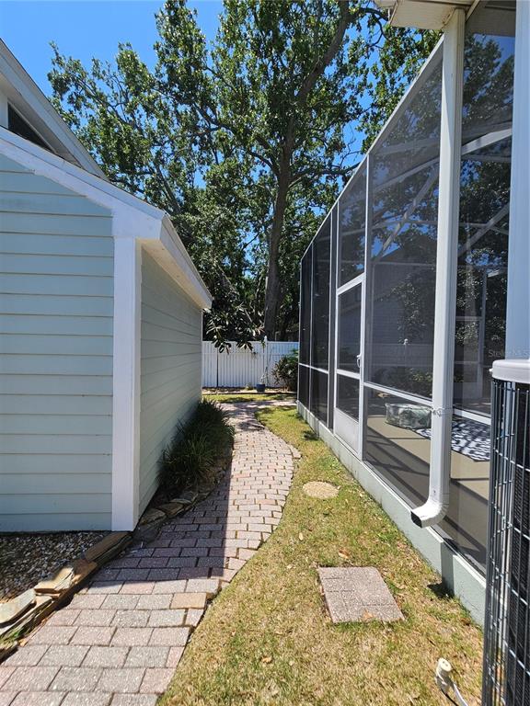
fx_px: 265
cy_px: 353
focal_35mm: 13
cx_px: 265
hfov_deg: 89.9
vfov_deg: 106.2
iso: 50
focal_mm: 2.2
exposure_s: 1/1554
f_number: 2.2
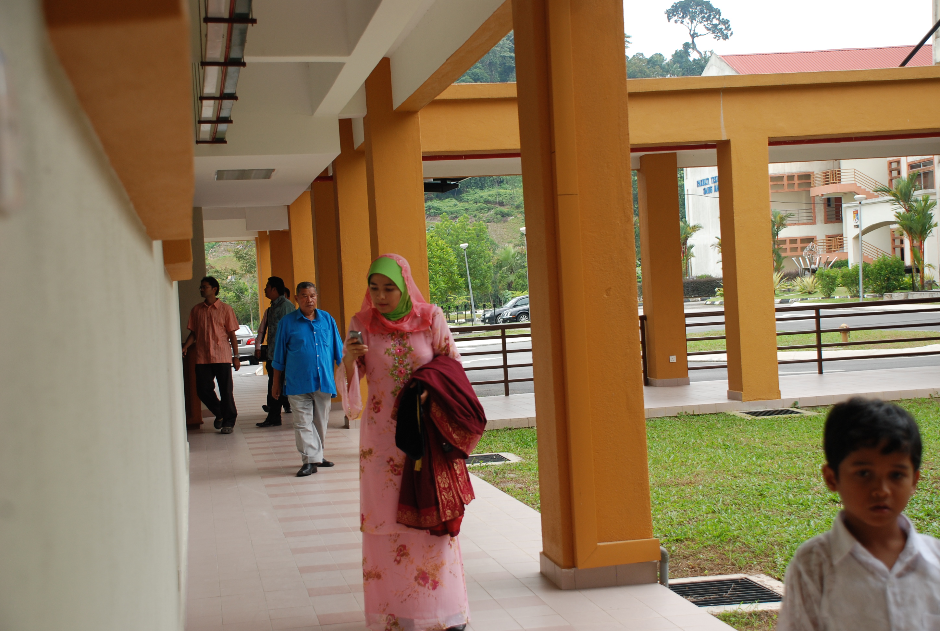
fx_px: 1374
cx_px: 470
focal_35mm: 52
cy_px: 316
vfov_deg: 25.9
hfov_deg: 37.8
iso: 200
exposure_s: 1/250
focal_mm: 35
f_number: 4.5
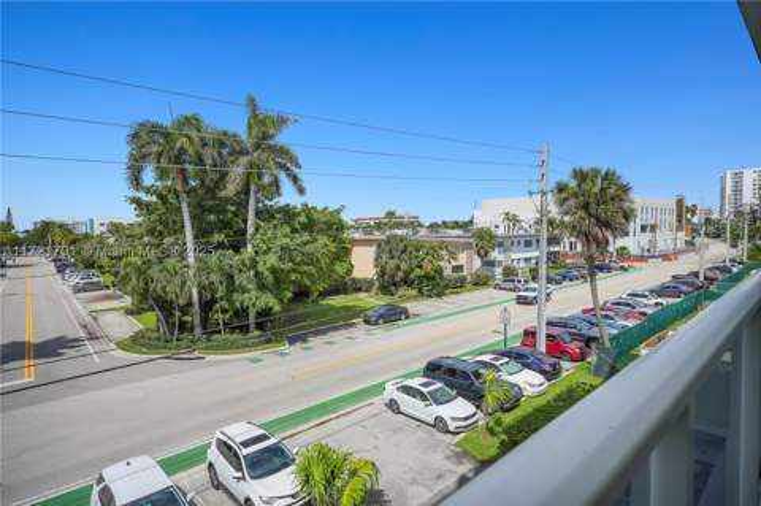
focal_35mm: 20
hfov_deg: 84.0
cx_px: 380
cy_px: 253
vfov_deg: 61.8
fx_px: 422
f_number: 6.3
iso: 250
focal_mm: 20
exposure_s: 1/4000
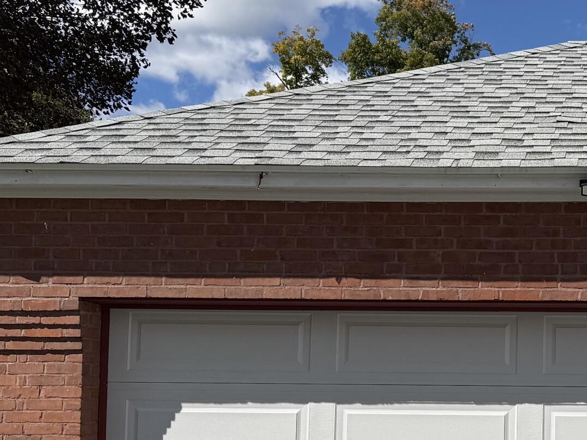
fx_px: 1136
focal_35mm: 67
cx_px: 574
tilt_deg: +4.3
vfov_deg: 21.7
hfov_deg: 27.5
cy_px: 348
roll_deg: -0.6
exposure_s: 1/8130
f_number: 1.78
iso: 80
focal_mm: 6.76
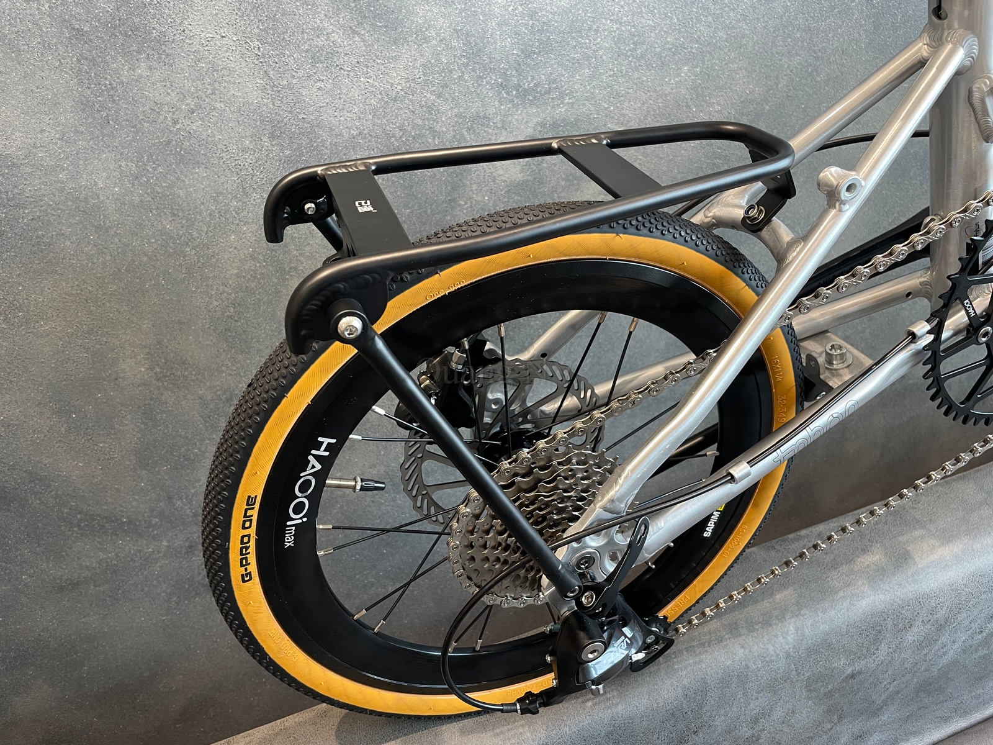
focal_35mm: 26
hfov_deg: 67.3
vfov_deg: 53.1
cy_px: 372
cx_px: 496
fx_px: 746
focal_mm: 4.2
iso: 125
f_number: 1.6
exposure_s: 1/50
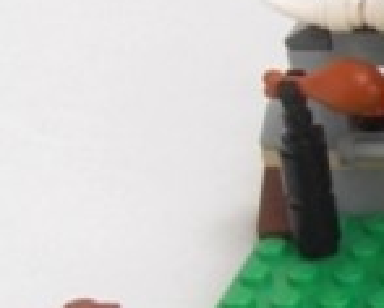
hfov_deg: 7.9
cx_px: 987
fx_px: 2515
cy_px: 90
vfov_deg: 7.0
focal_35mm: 221
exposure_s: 1/40
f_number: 3.9
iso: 100
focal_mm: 6.61
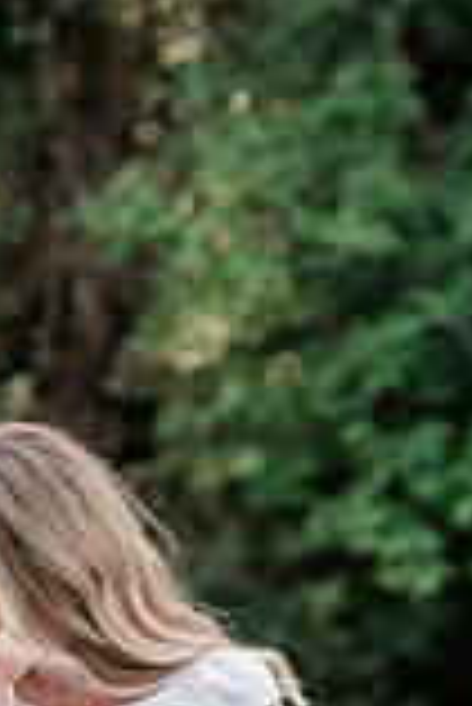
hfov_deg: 4.8
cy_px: 859
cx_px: 184
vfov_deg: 7.1
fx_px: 5612
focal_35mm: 286
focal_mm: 100
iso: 320
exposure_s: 1/250
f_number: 3.5
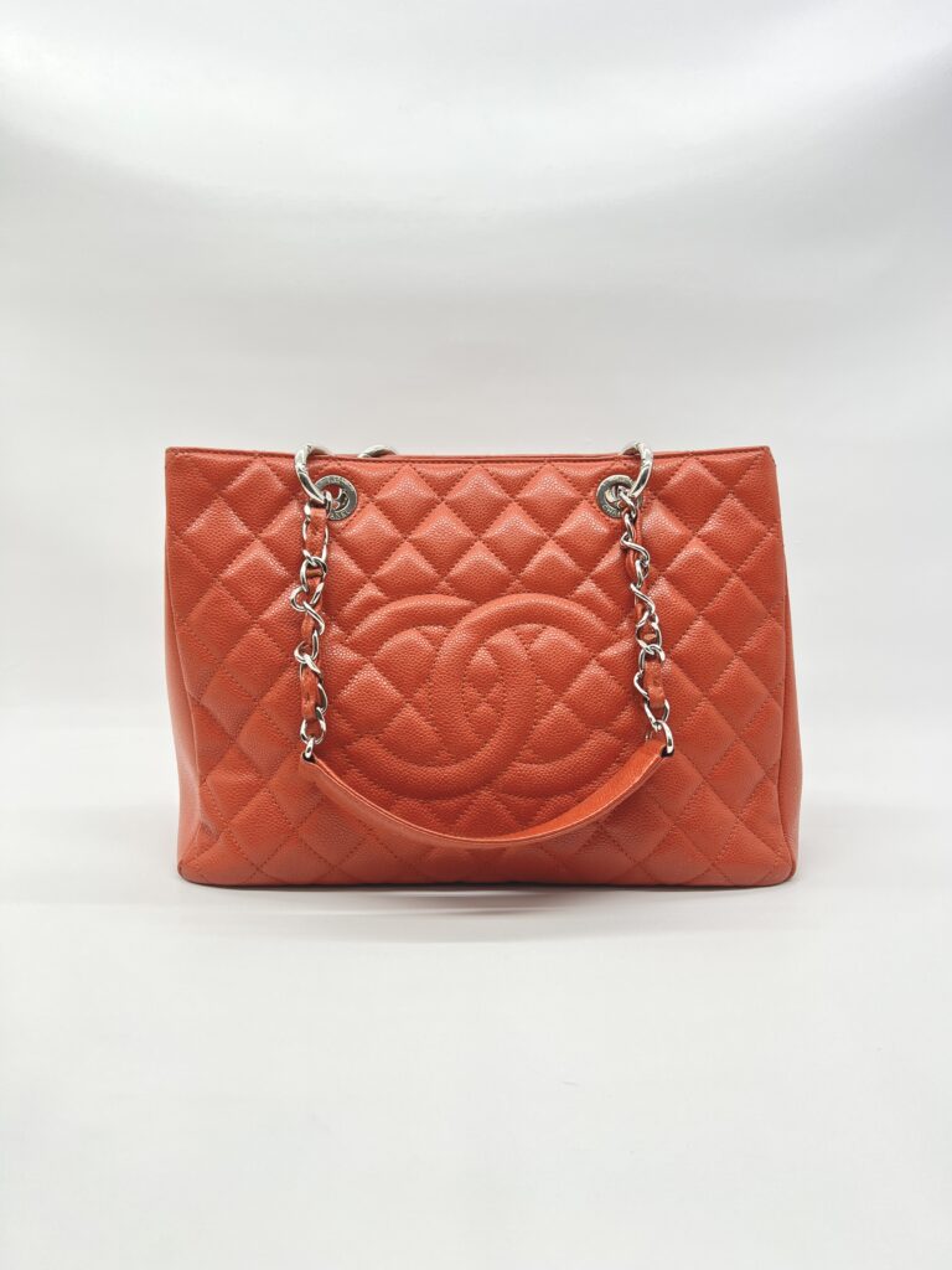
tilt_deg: -8.1
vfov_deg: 67.3
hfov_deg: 53.1
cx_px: 476
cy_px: 635
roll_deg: -0.1
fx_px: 953
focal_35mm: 26
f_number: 1.5
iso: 32
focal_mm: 5.7
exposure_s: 1/103
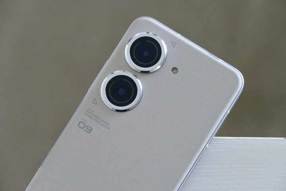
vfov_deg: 7.4
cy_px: 96
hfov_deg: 11.1
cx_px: 143
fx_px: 1478
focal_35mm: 186
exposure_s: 1/60
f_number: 4
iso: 1600
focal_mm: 67.72
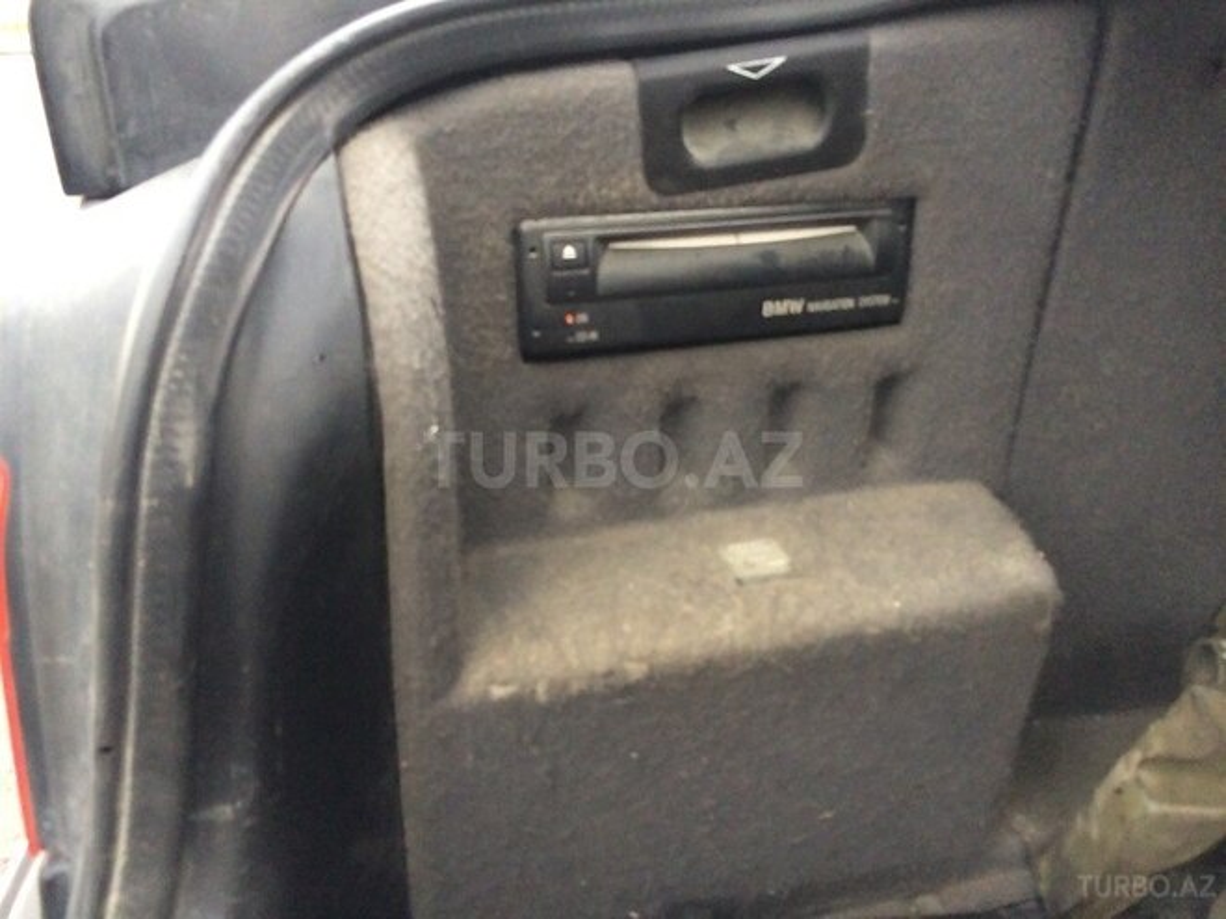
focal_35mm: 29
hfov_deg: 61.7
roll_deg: -1.1
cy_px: 460
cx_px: 613
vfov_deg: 48.2
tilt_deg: -26.8
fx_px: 1027
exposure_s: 1/100
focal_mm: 4.15
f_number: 2.2
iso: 320
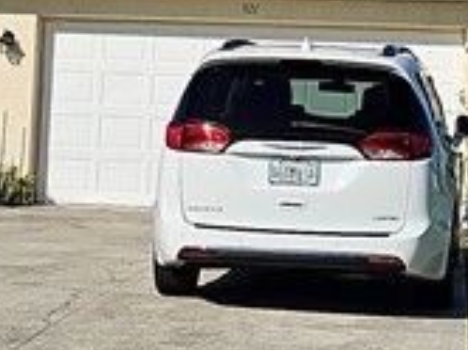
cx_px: 251
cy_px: 14
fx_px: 1917
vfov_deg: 10.3
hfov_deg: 13.9
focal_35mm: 142
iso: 12
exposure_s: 1/1756
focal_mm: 6.3
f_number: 1.7
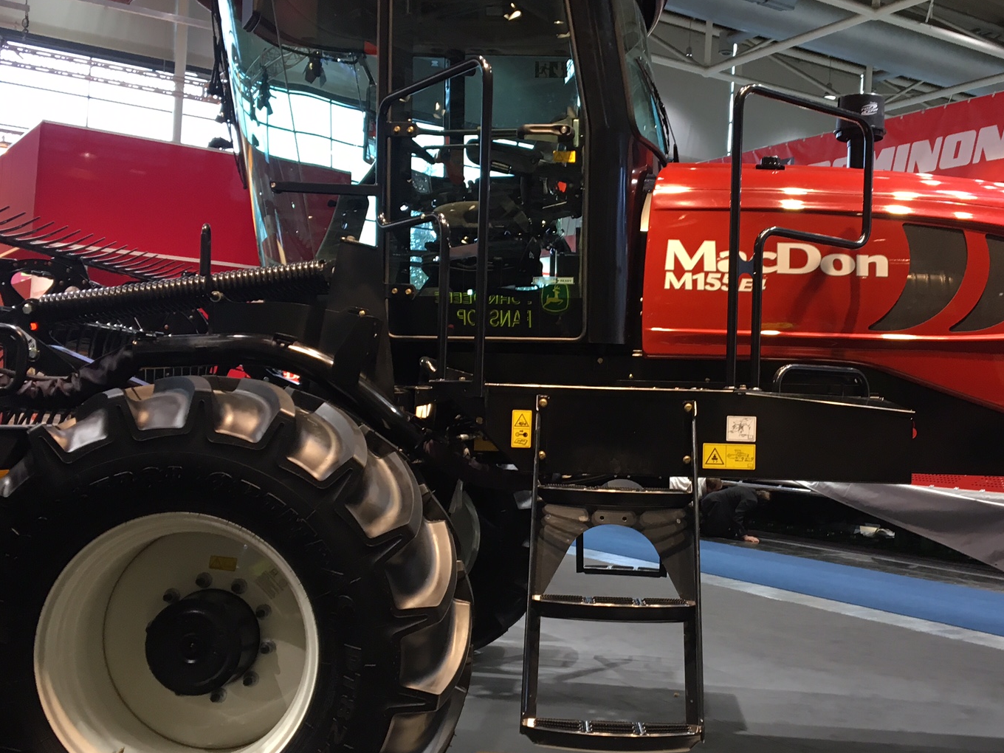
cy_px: 384
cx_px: 598
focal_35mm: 43
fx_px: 1247
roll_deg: -2.5
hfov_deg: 43.6
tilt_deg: +2.5
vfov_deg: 33.6
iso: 80
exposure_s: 1/33
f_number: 2.2
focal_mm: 4.15
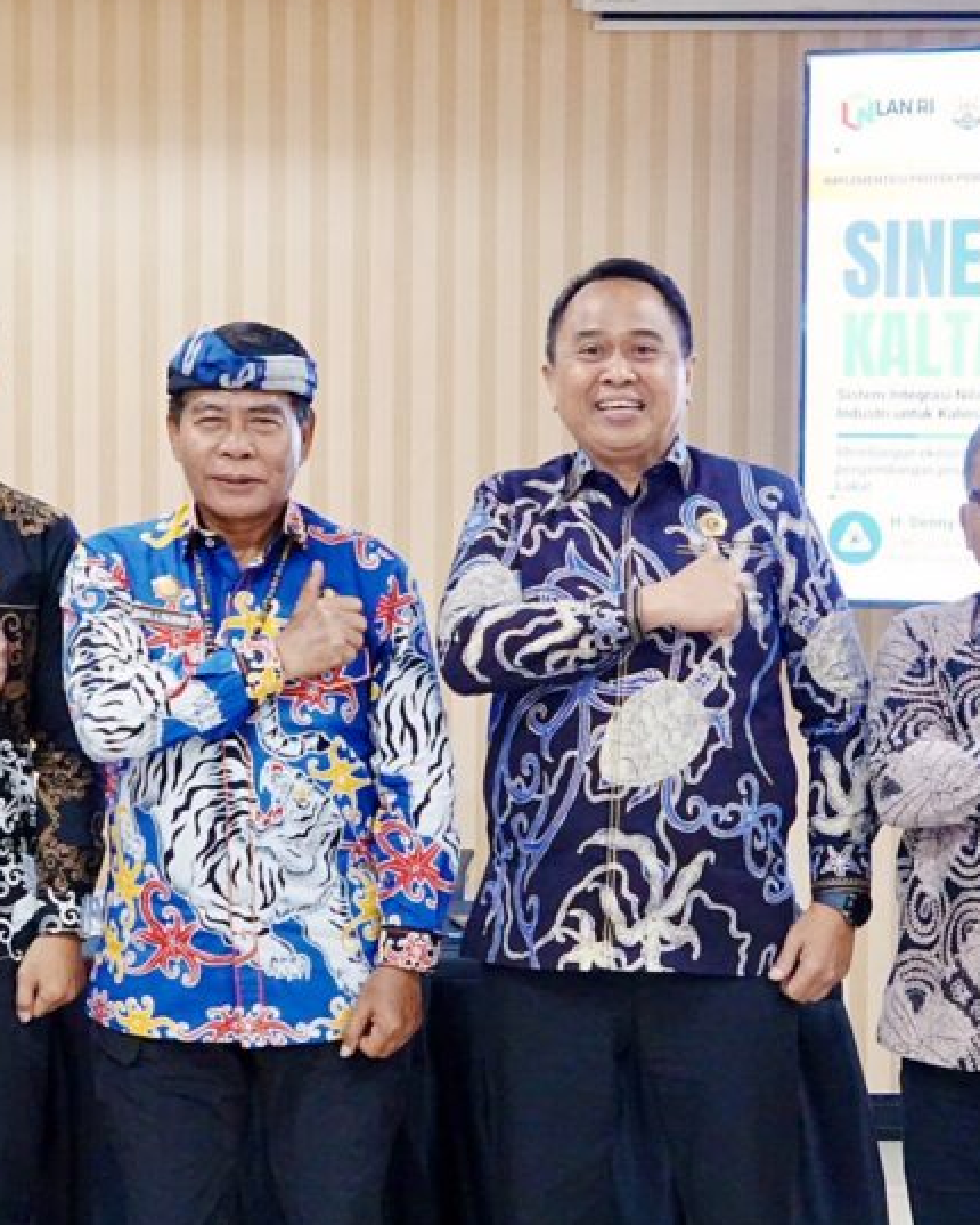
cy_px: 646
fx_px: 2790
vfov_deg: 24.7
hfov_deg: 19.9
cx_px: 467
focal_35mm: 77
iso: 10000
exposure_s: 1/100
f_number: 6.3
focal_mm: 43
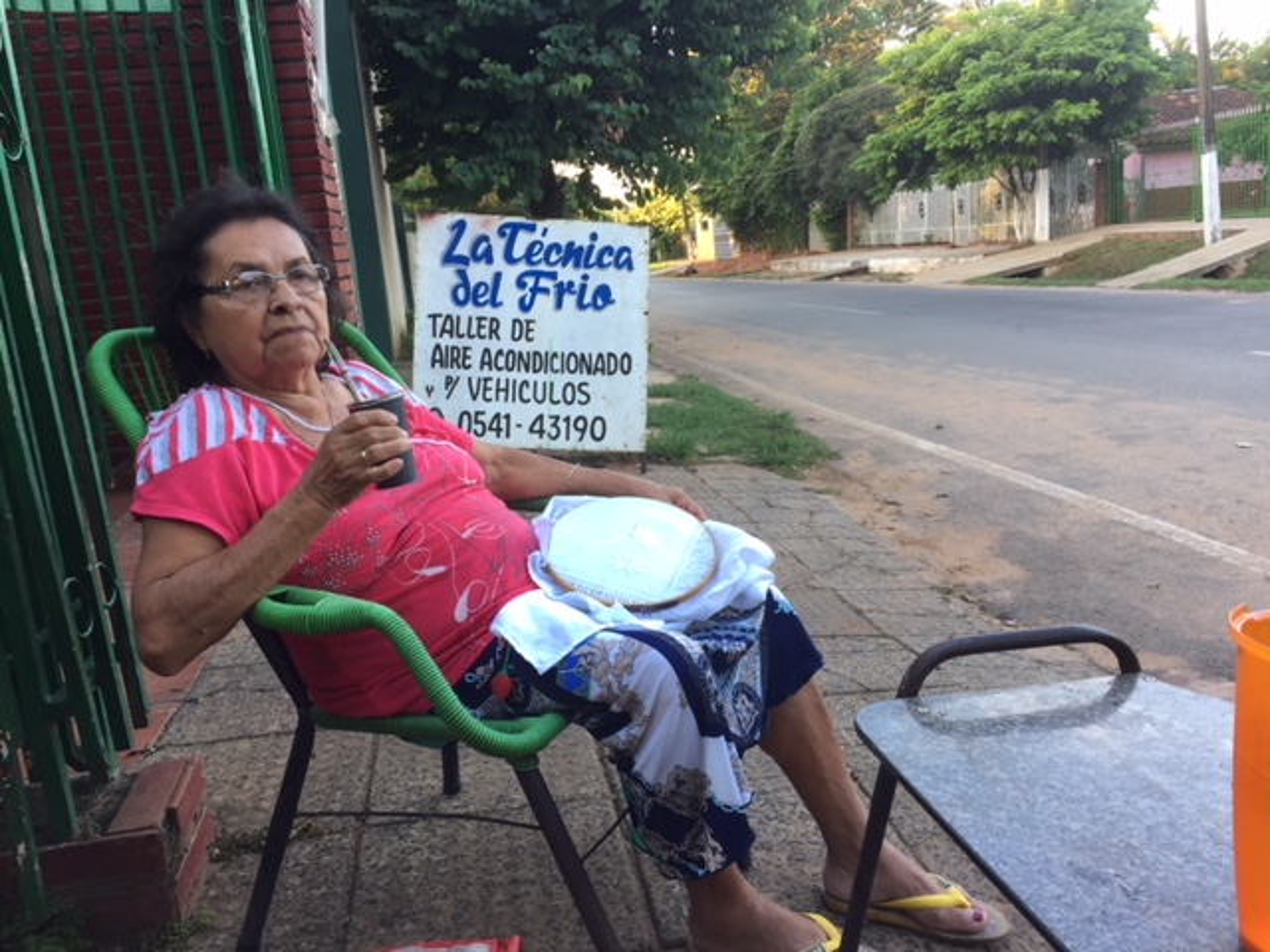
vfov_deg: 48.2
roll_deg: +5.0
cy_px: 476
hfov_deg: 61.7
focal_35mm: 29
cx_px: 635
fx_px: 1064
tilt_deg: -12.2
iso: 32
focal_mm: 4.15
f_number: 2.2
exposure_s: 1/50
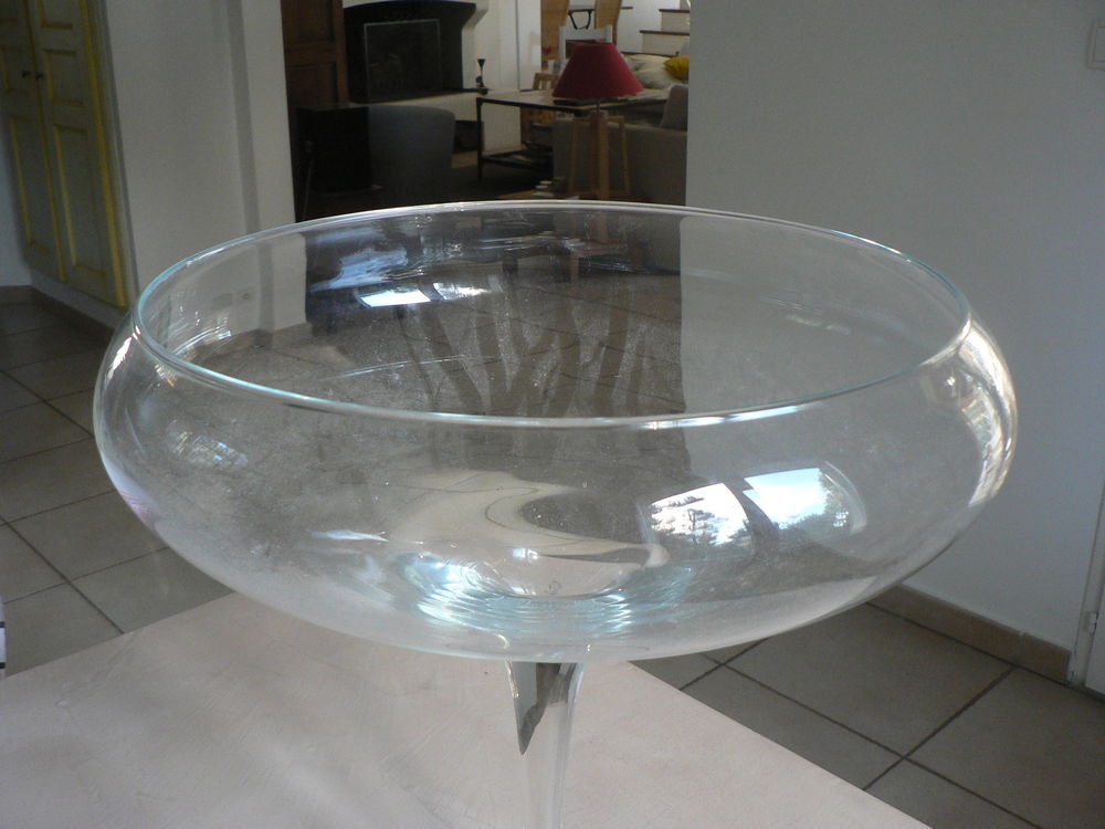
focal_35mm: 36
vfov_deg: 39.7
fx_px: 1149
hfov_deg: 51.4
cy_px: 414
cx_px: 552
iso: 200
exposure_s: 1/60
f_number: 2.8
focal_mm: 6
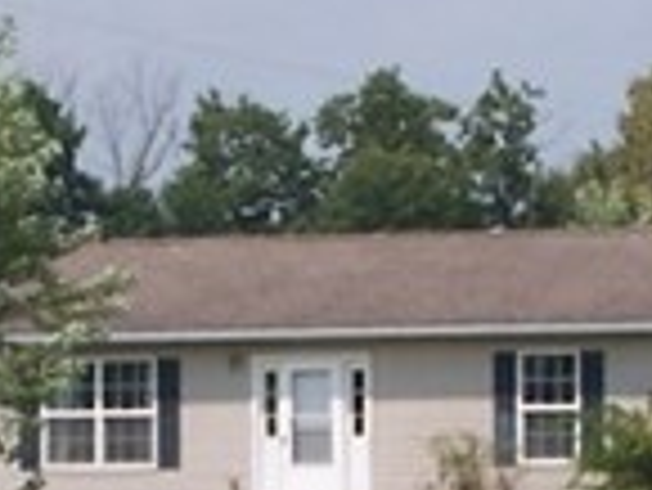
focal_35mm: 472
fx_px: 8898
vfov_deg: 3.1
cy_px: 634
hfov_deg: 4.2
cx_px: 373
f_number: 4.5
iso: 80
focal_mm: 11.1
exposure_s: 1/800
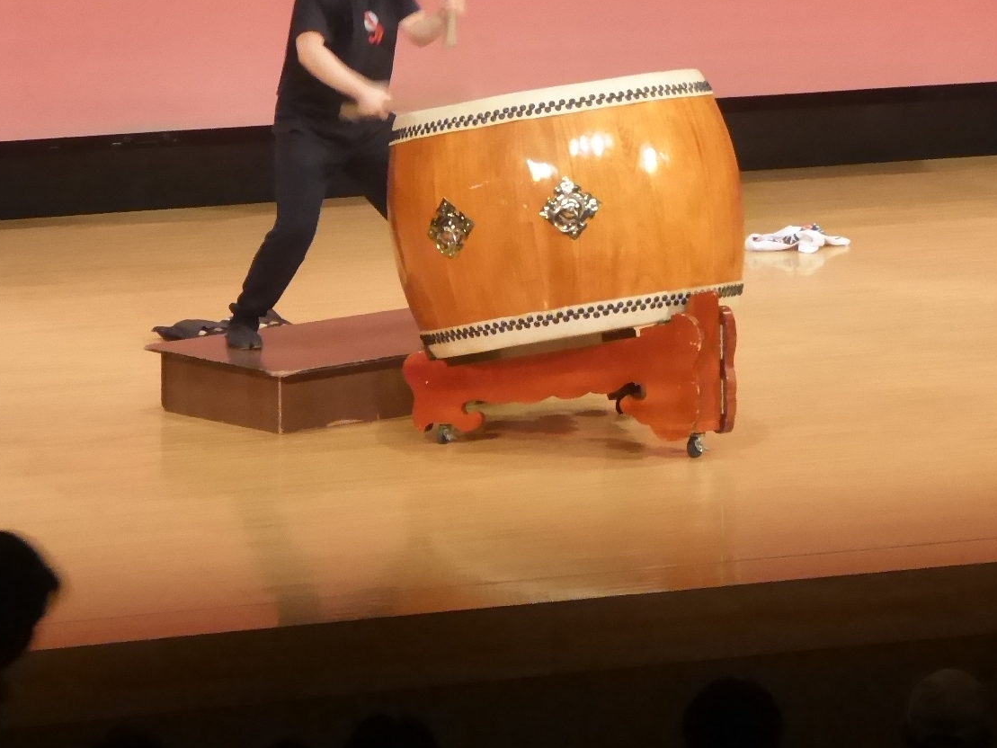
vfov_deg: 5.5
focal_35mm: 270
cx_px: 821
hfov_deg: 7.3
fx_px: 7777
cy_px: -56
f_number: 5.1
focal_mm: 19
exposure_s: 1/30
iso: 800
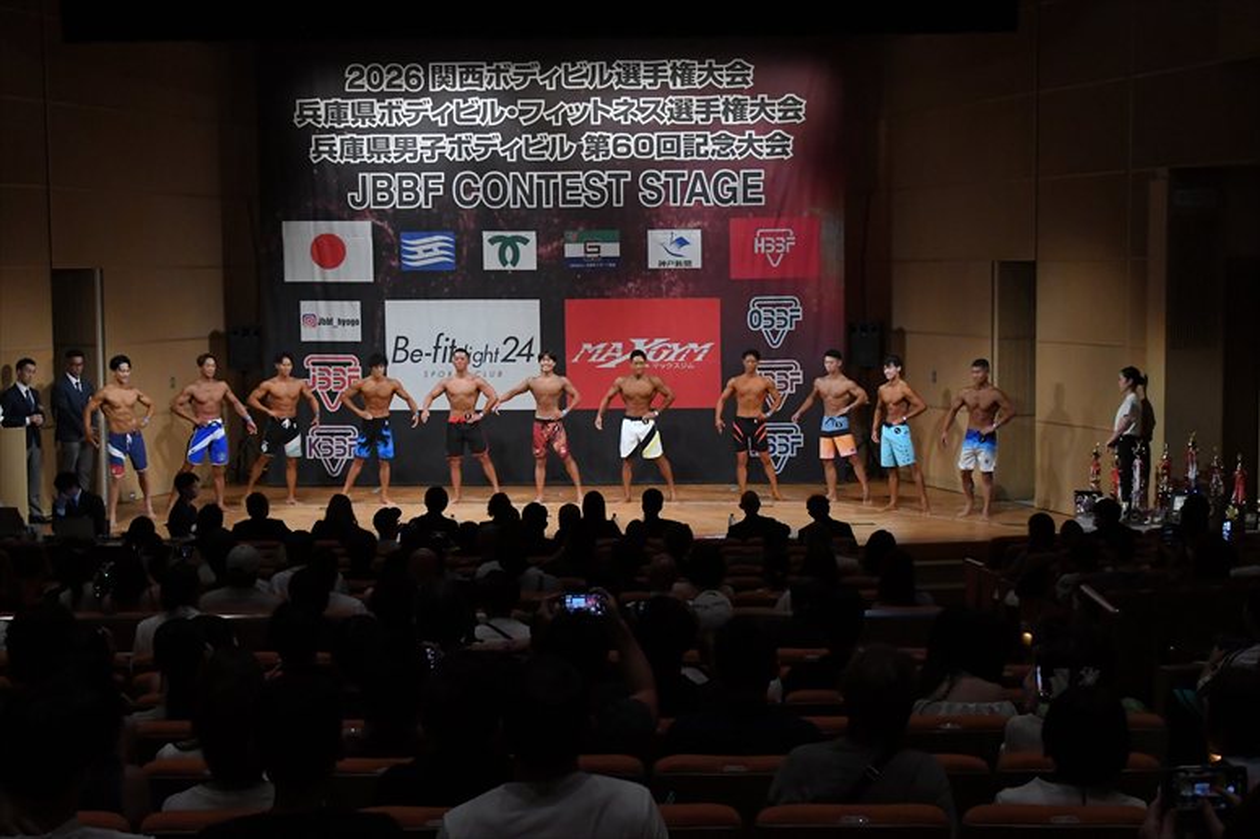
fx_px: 1994
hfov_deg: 35.1
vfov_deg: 23.8
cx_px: 630
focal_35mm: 57
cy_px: 420
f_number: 5.6
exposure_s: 1/400
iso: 5000
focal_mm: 38
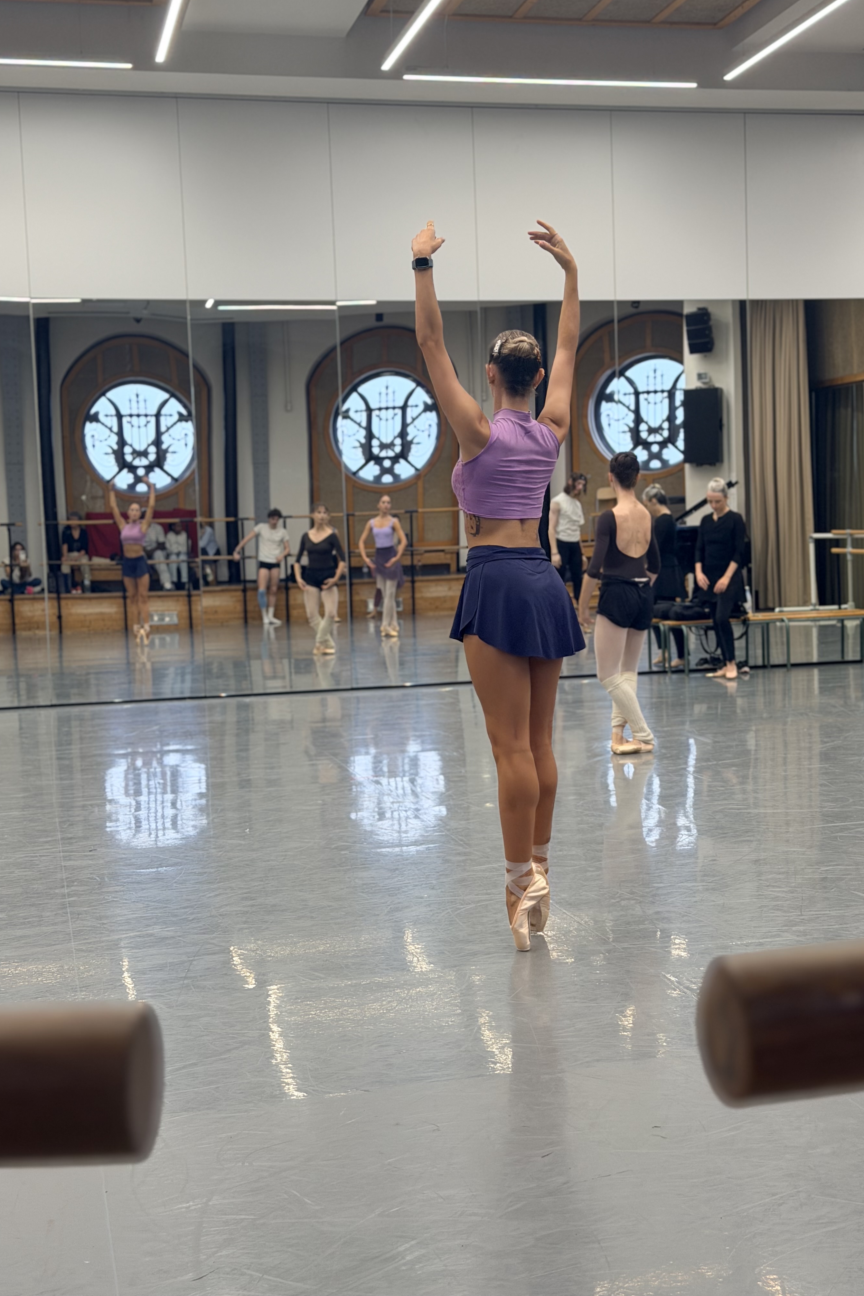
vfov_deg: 39.6
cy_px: 647
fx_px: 1800
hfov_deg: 27.0
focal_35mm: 50
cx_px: 478
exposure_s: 1/145
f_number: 1.78
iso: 80
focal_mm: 6.76
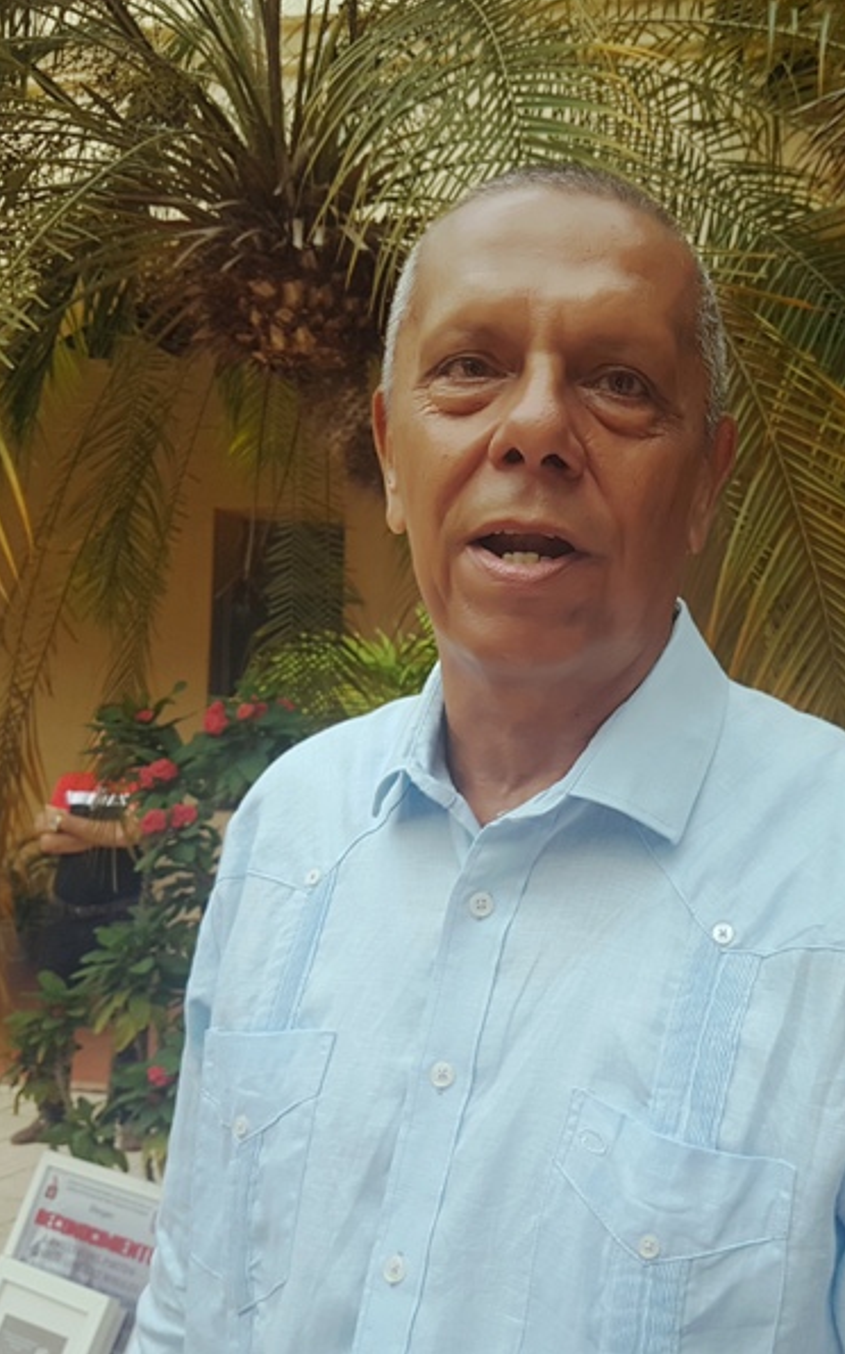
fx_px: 1365
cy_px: 677
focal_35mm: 37
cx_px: 629
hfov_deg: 33.7
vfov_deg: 52.8
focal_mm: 4.2
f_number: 1.7
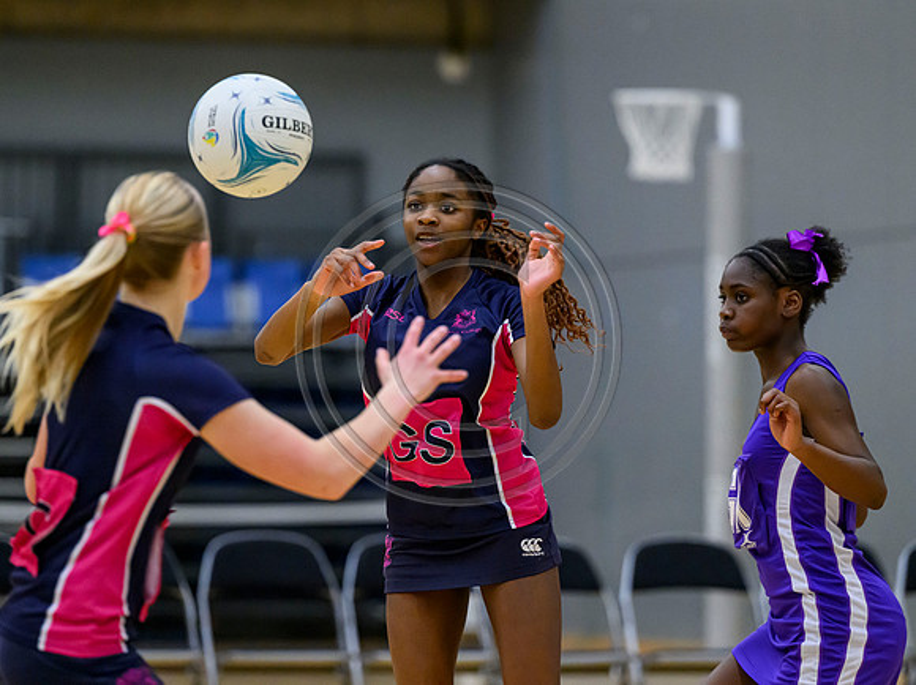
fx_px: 6091
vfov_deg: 6.4
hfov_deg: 8.6
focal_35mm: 230
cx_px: 518
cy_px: 339
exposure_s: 1/1000
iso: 6400
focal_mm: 200
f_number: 3.5
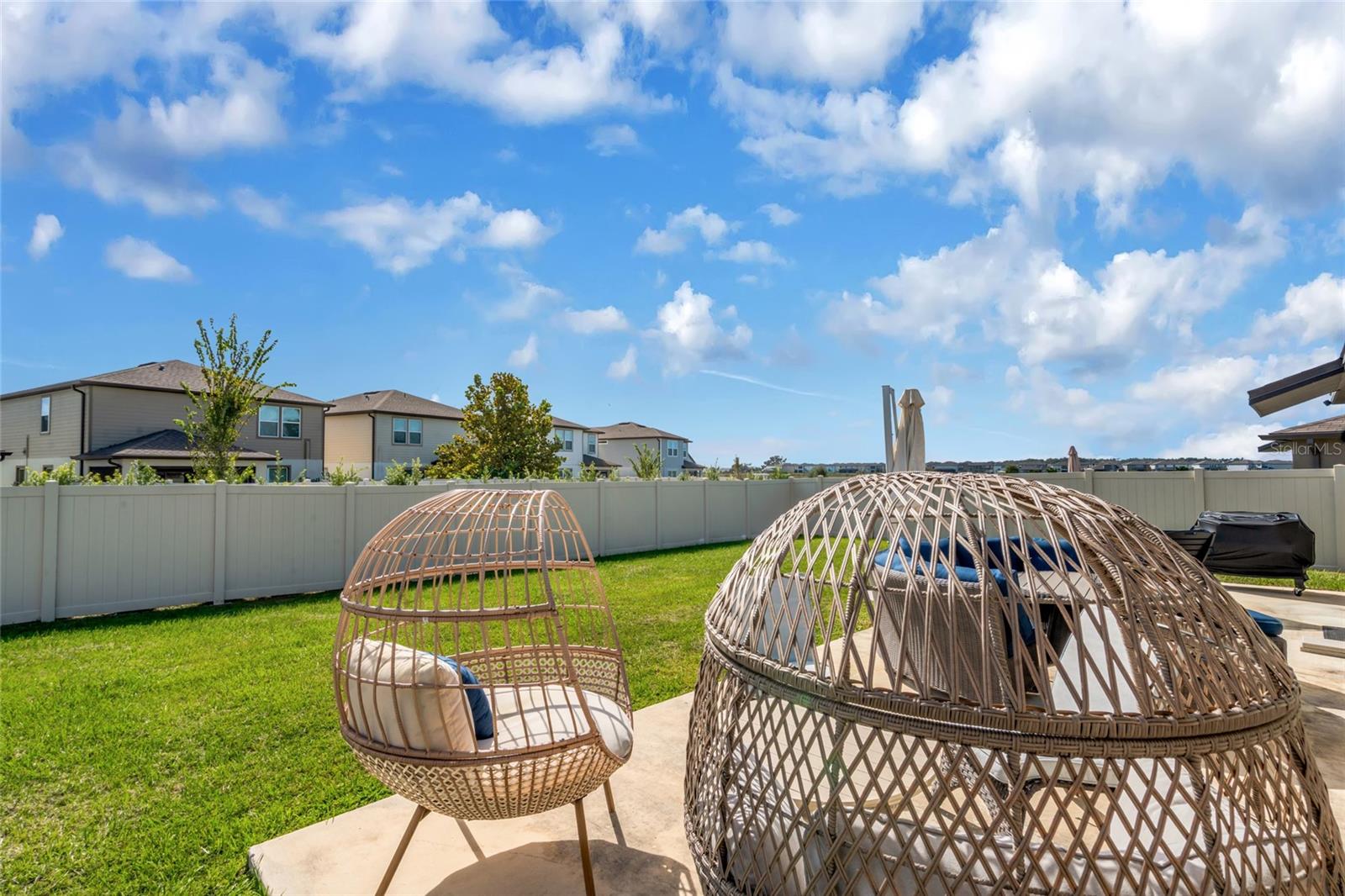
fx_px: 598
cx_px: 672
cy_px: 448
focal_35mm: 16
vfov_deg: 73.7
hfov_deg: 96.7
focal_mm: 16
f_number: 16
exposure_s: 1/200
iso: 100
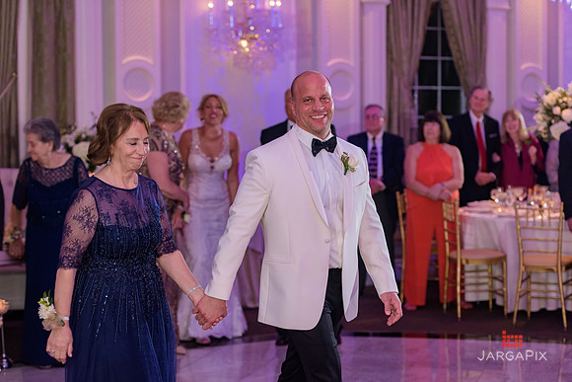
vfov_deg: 16.1
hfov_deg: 23.9
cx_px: 286
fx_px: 1351
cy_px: 191
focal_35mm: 85
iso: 1600
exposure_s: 1/125
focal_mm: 85
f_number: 3.2
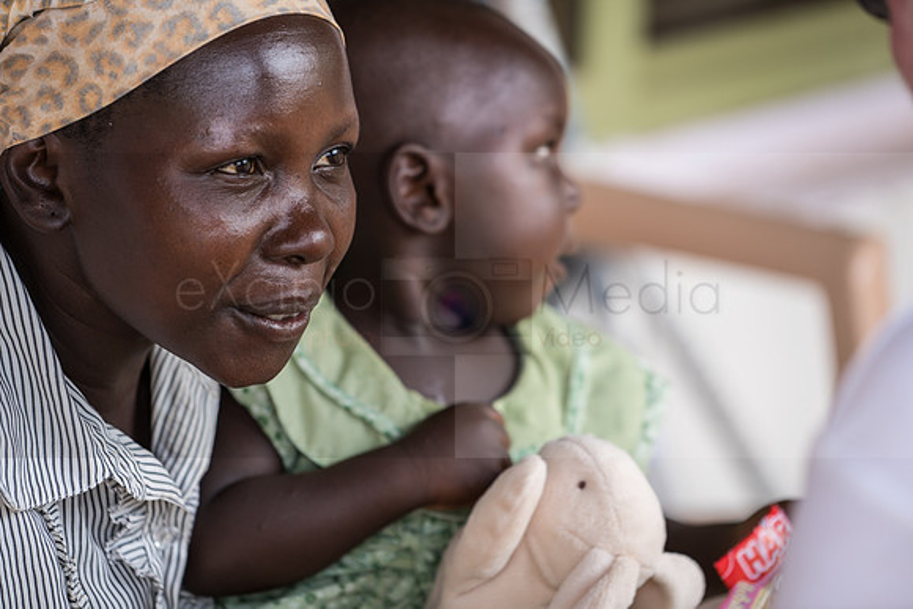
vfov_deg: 7.2
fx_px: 4845
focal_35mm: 191
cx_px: 456
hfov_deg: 10.8
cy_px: 304
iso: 250
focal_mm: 191
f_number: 4
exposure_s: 1/200
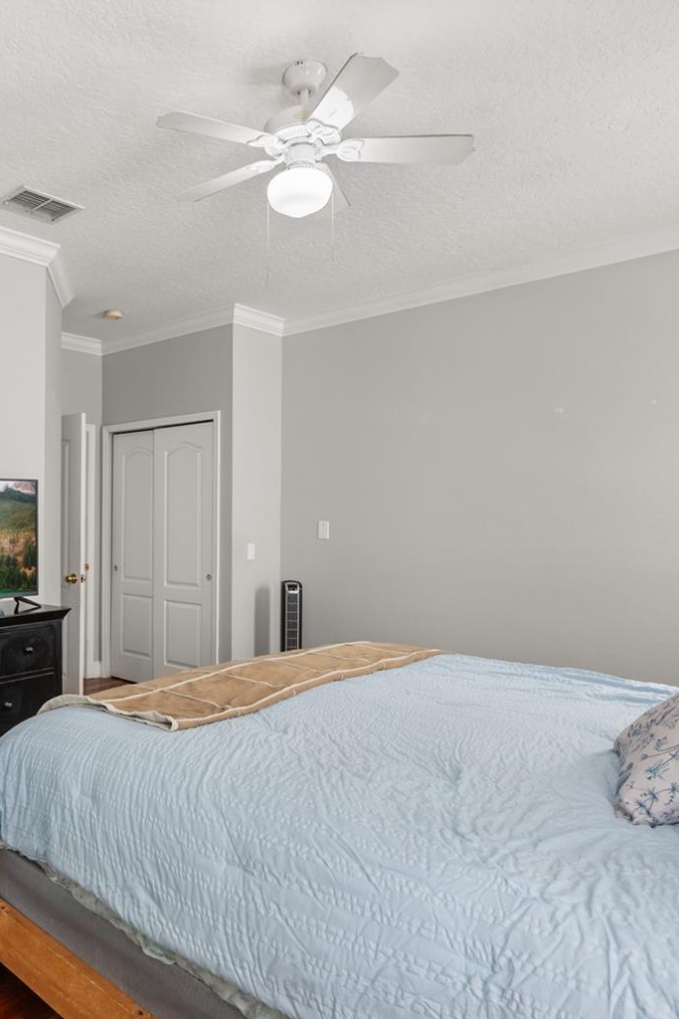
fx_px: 707
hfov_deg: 47.6
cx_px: 108
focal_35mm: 25
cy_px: 518
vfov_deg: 71.5
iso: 3200
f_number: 6.3
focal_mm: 16
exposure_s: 1/30
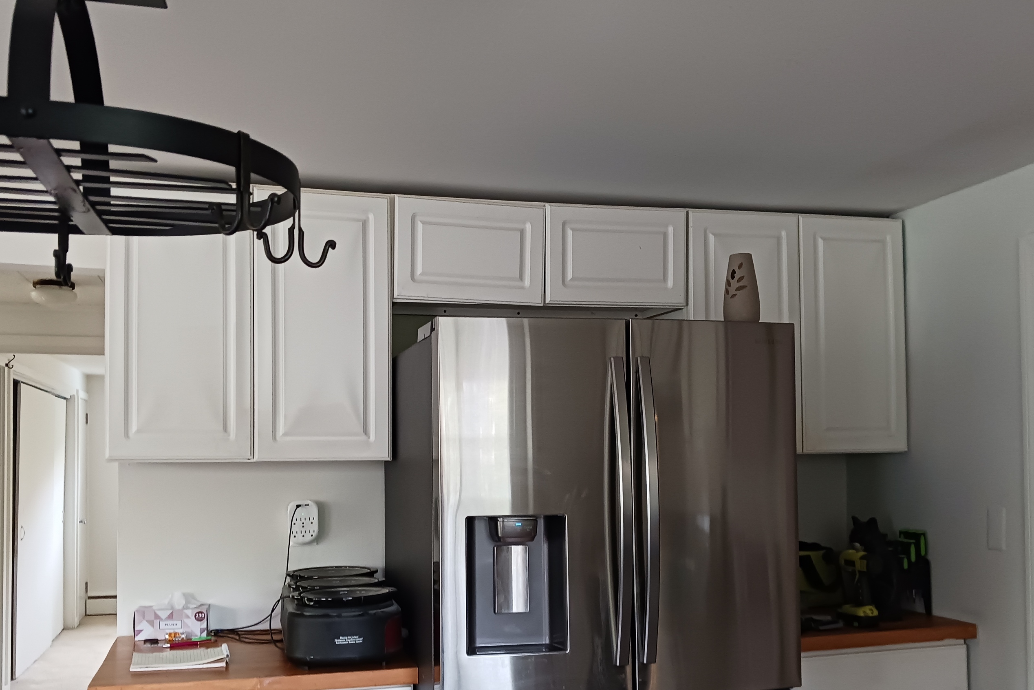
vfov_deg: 38.7
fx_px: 977
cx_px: 499
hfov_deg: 55.8
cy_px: 428
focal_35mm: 34
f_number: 1.8
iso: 400
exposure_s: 1/20
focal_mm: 4
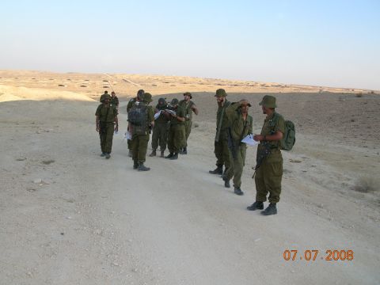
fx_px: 395
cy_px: 142
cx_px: 190
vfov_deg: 39.7
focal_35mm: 36
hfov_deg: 51.4
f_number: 3.7
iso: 71
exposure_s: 1/314
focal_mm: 6
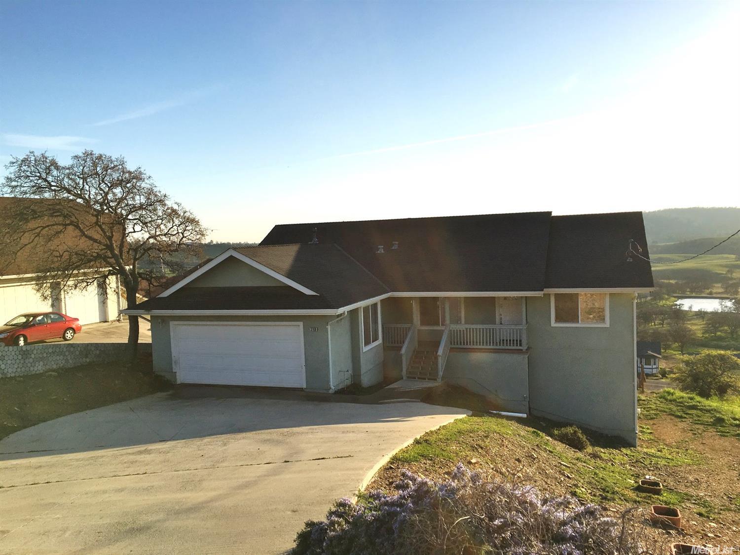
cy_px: 278
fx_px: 620
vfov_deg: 48.2
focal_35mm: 29
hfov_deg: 61.7
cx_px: 370
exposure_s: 1/1570
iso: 25
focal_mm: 4.15
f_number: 2.2
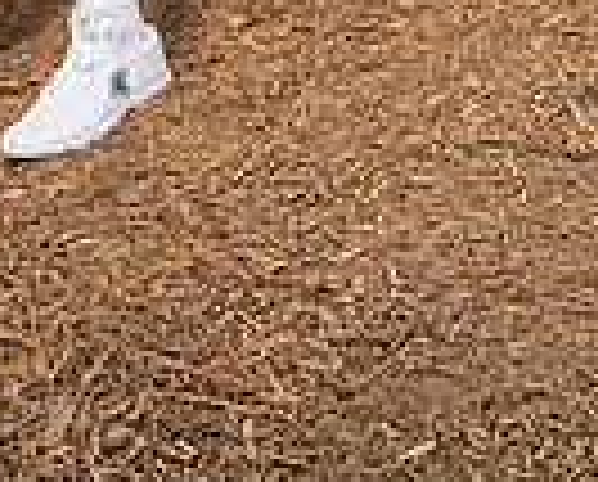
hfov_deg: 19.9
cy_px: -518
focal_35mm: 95
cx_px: 121
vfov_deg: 13.6
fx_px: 1685
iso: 200
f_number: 5
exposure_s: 1/250
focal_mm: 30
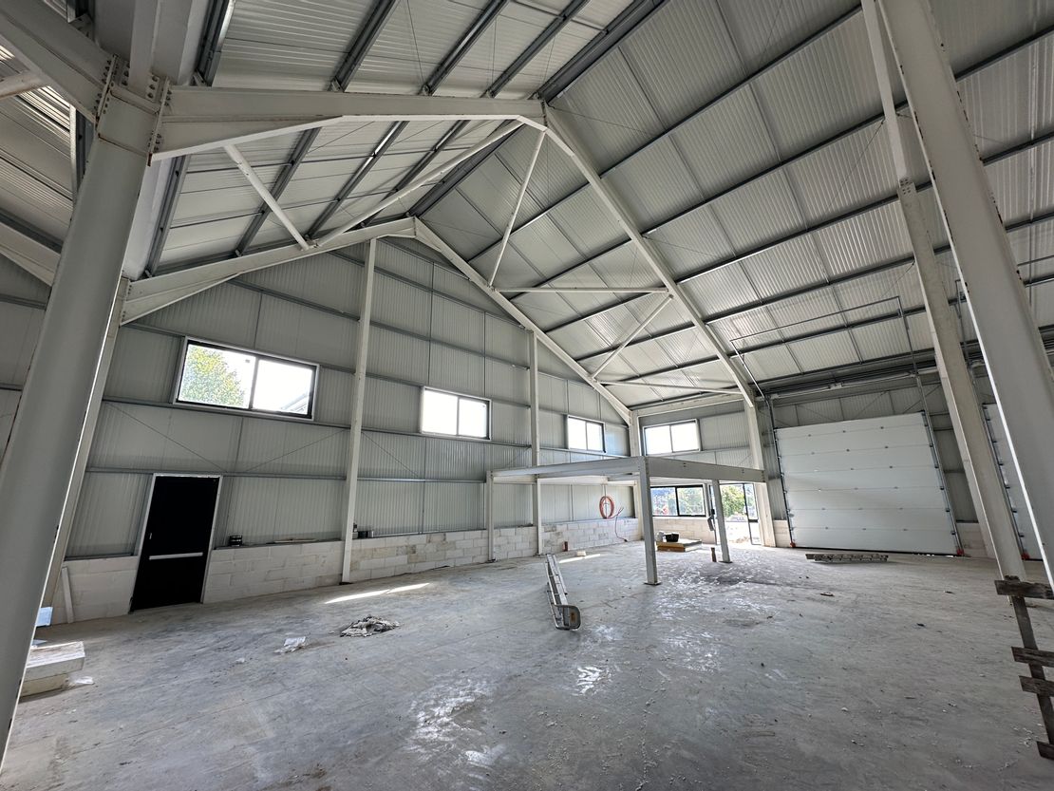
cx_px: 527
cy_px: 396
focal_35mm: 14
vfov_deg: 85.7
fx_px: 426
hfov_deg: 102.1
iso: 50
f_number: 2.2
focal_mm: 2.22
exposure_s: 1/99
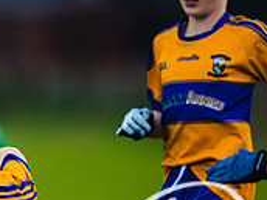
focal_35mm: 1436
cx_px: -120
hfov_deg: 1.4
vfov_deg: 1.0
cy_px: 178
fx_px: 11076
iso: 2500
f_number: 2.8
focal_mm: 400
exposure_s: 1/800
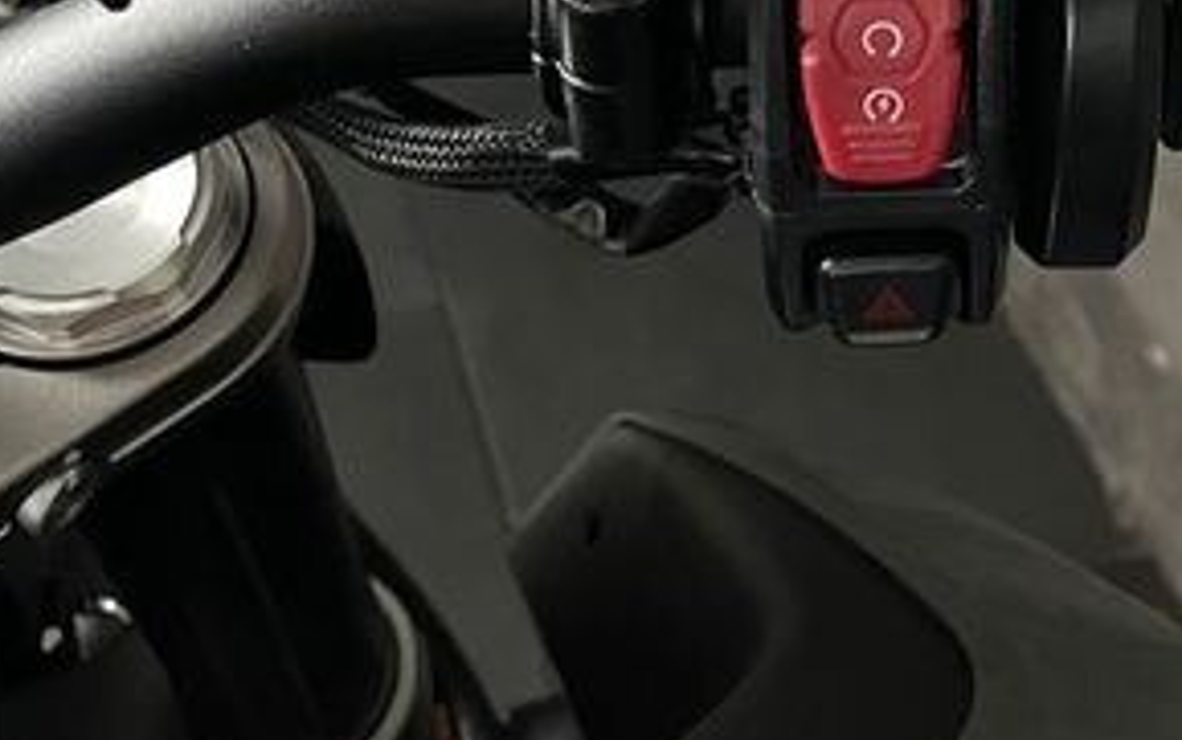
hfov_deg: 32.5
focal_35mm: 61
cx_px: 953
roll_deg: -4.0
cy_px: -49
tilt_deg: -31.0
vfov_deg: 20.4
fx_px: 1966
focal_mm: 4.2
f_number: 1.6
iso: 800
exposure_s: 1/25
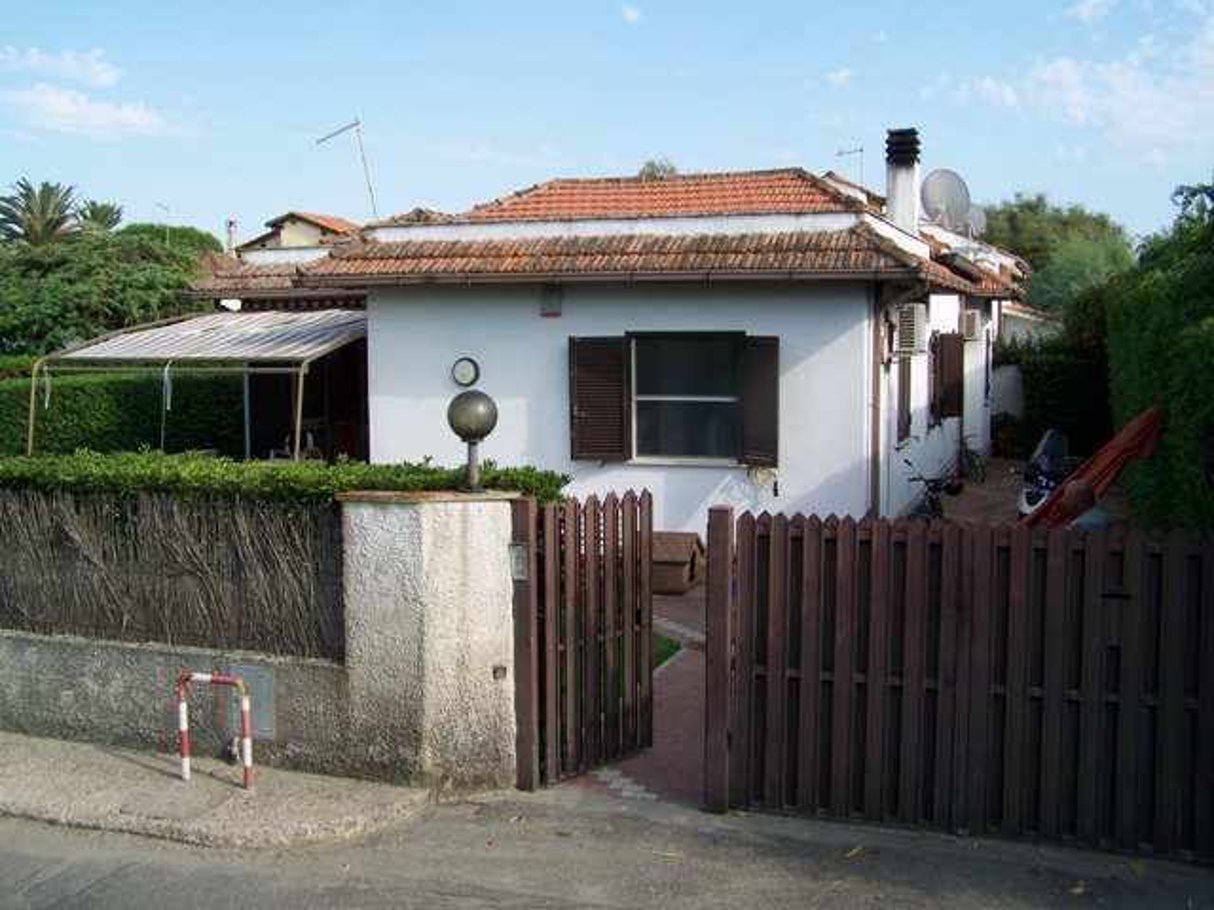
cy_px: 455
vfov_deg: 37.7
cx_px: 607
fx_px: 1333
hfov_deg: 49.0
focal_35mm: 38
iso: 64
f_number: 4
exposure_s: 1/320
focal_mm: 6.3
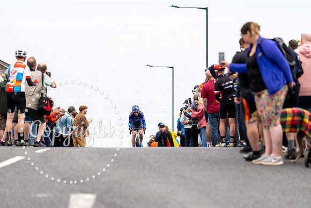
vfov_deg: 7.1
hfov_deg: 10.6
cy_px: 104
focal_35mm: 194
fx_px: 1676
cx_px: 156
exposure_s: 1/1000
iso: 320
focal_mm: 194
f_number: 3.5
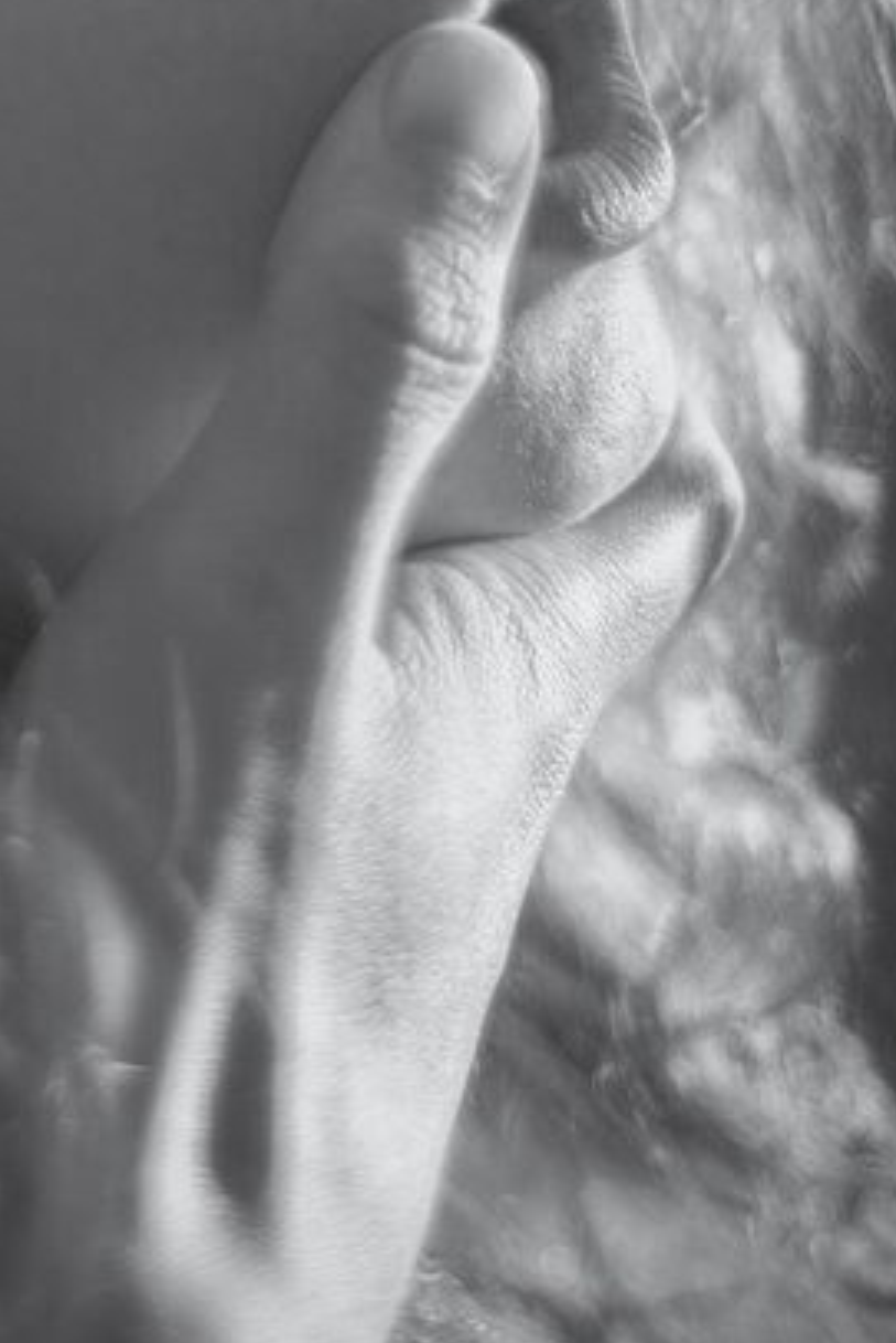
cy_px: -116
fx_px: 4961
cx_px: -243
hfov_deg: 10.1
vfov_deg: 15.0
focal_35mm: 133
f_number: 1.8
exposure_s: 1/400
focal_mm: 50
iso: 100
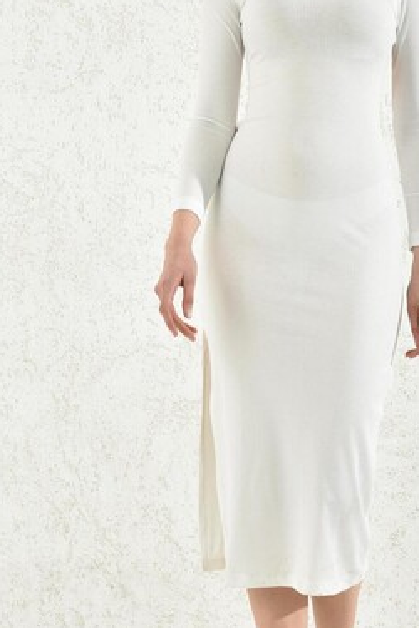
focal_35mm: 110
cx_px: 308
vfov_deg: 18.6
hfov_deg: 12.4
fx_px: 1920
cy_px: 261
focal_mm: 55
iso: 100
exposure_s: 1/160
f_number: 7.1
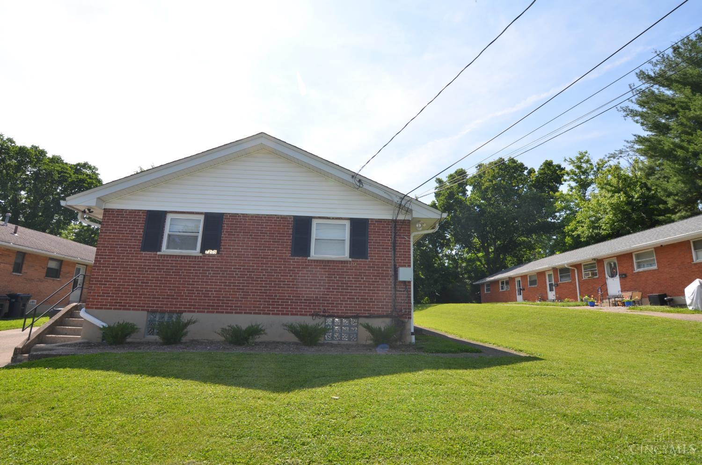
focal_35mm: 17
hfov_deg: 92.6
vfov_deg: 69.4
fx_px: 336
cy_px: 232
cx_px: 351
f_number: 8
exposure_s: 1/250
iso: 100
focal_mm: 11.5
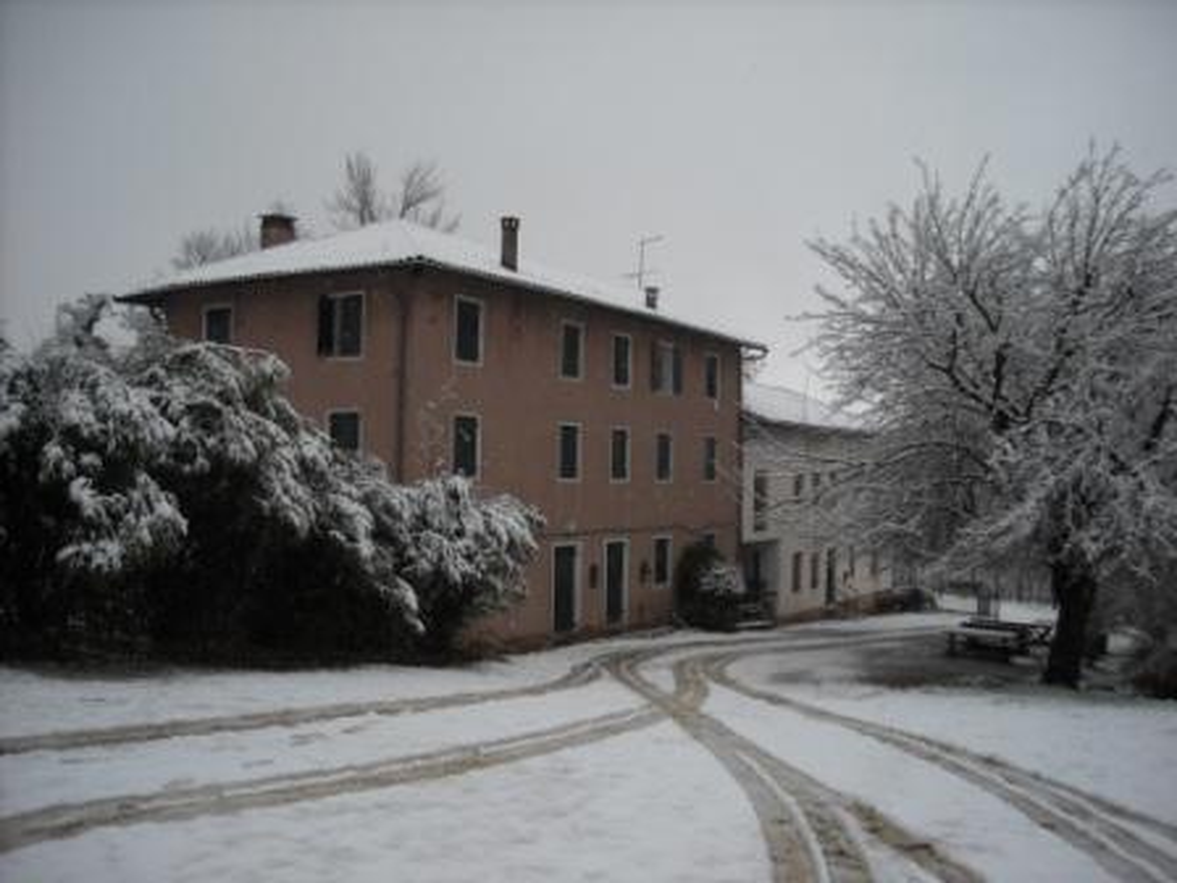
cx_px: 588
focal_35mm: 35
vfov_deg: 40.7
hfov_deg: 52.6
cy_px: 442
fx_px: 1190
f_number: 5.6
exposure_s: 1/135
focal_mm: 5.7
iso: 64
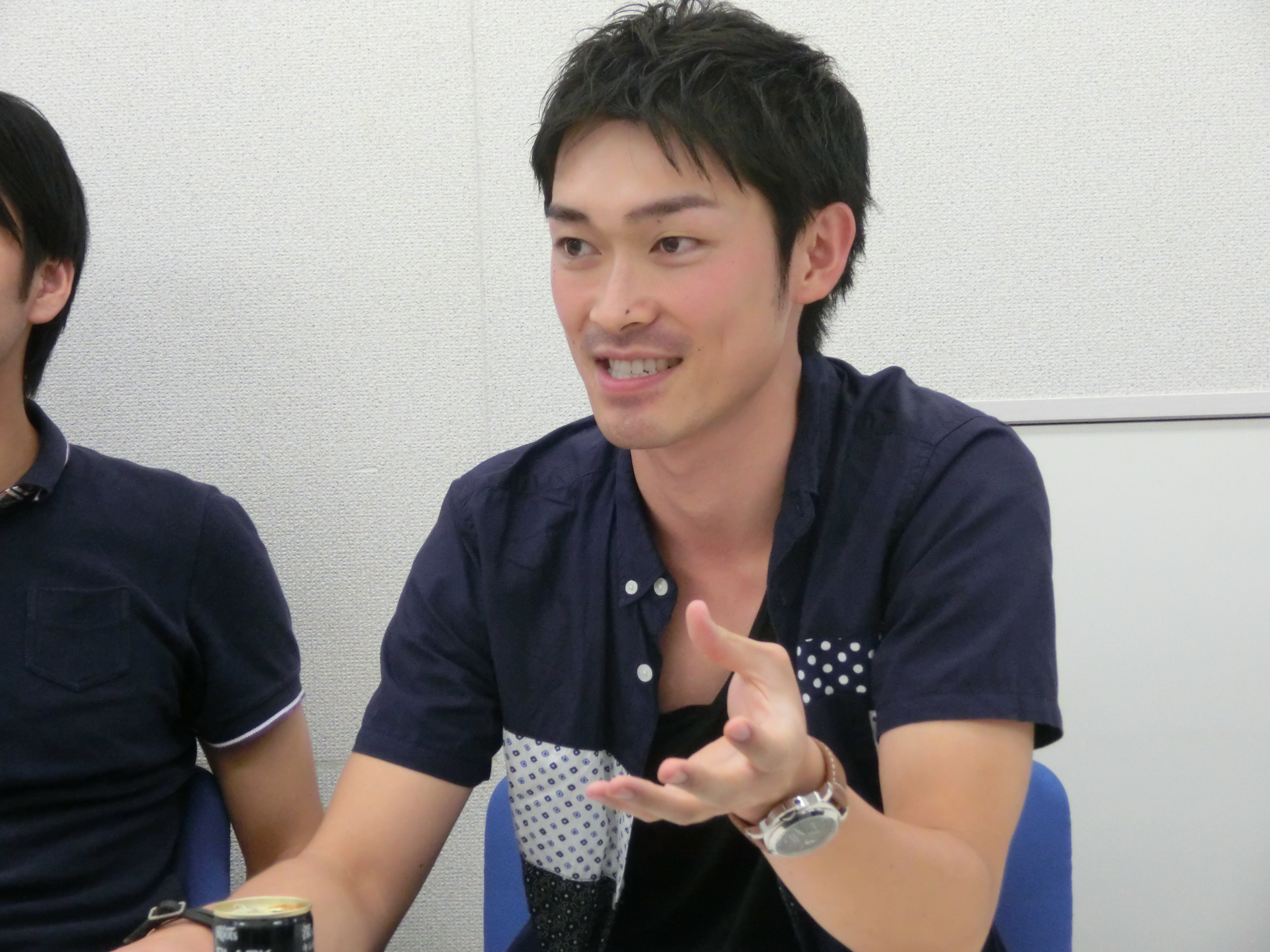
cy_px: 476
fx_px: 3119
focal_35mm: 85
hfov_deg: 23.0
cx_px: 635
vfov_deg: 17.4
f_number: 5
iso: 800
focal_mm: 15.16
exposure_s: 1/80
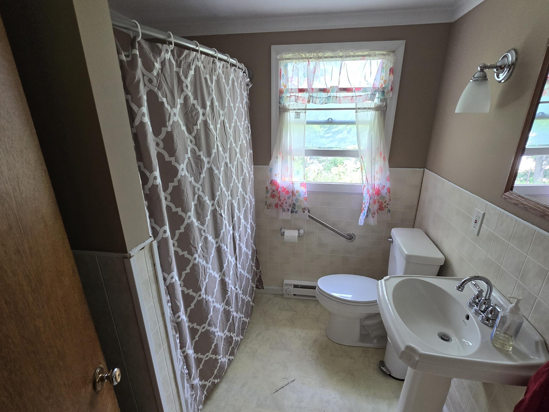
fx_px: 254
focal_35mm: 16
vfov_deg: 77.7
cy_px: 234
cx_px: 273
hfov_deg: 94.5
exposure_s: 1/100
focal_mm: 2.2
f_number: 2.2
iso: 200
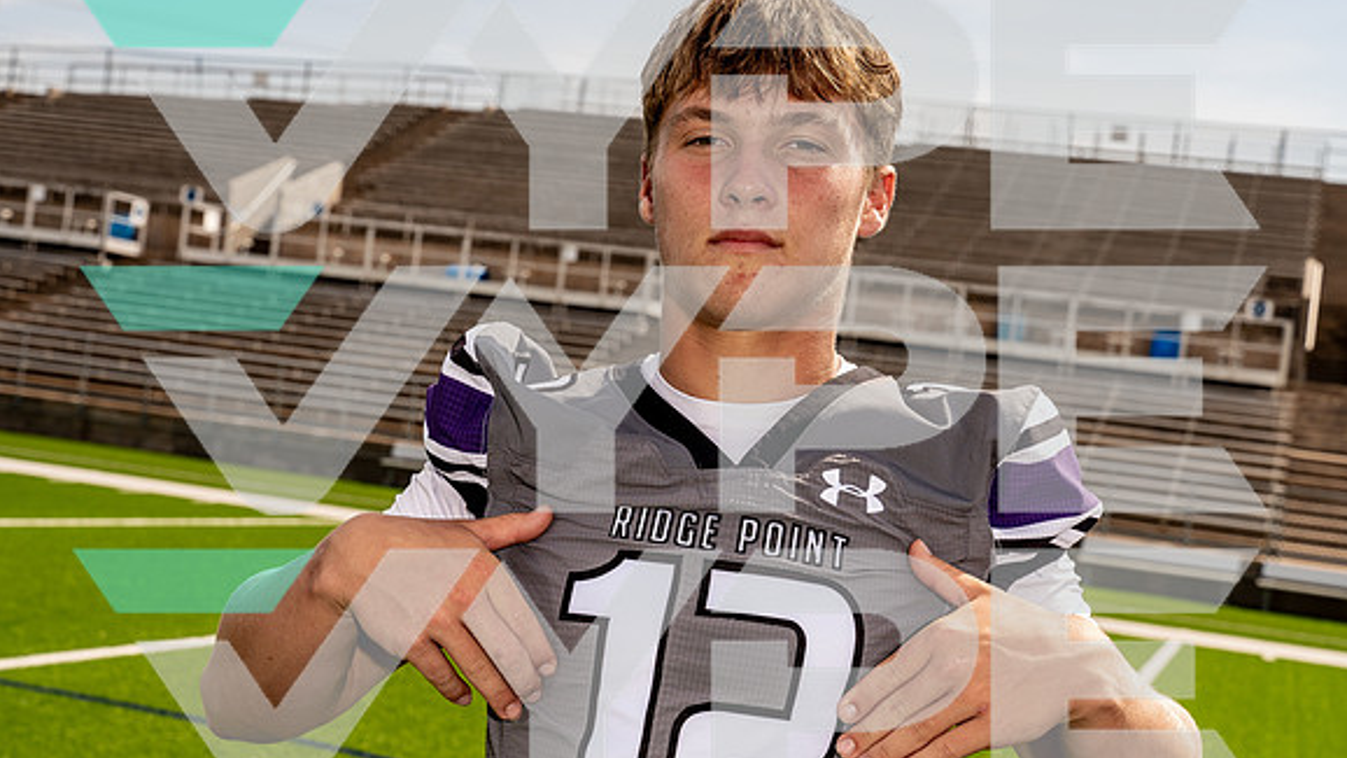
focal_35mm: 61
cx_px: 674
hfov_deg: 34.4
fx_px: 2179
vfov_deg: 19.7
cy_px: 391
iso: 100
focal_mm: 58
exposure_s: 1/250
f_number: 8
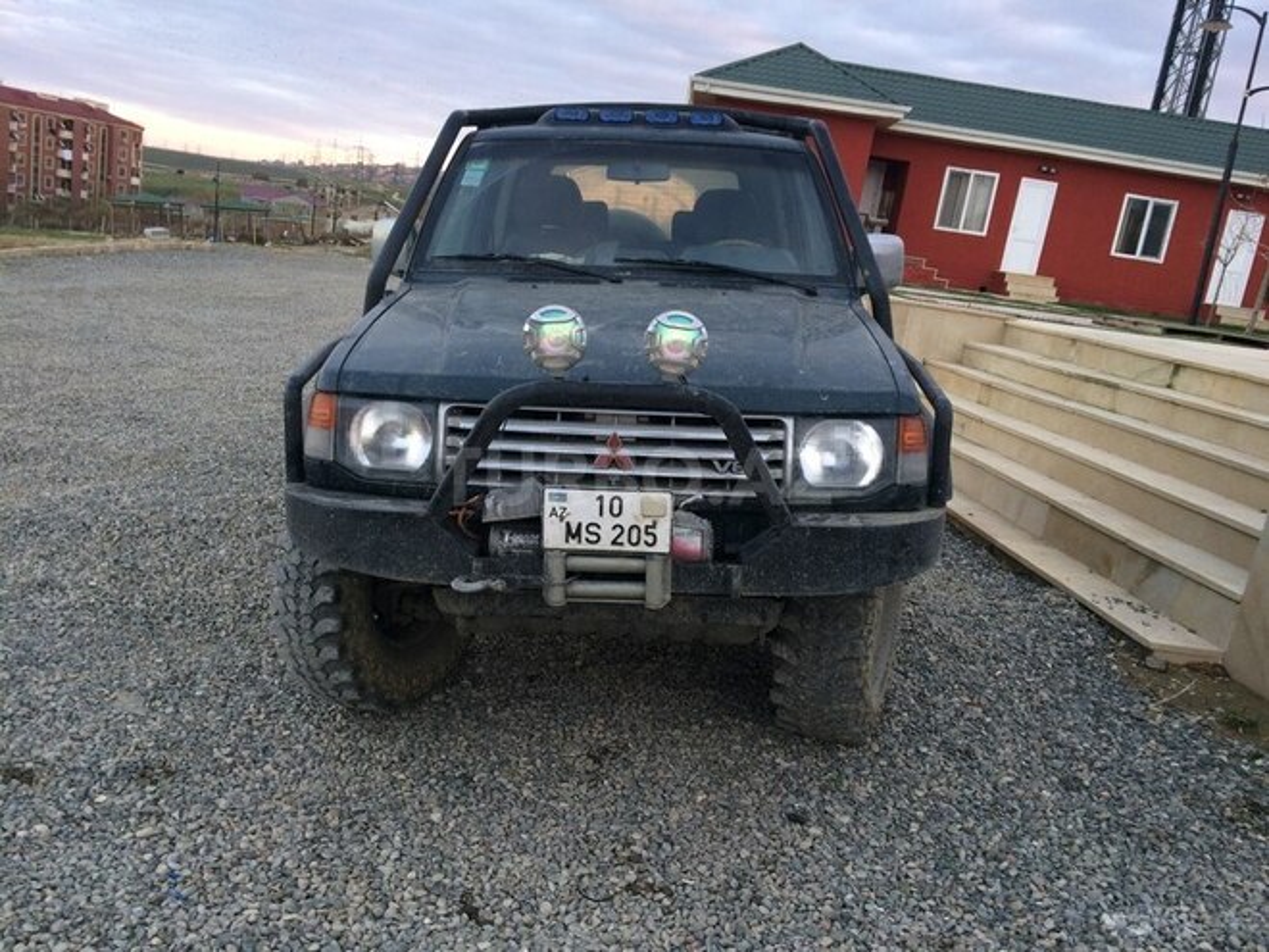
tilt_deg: -12.4
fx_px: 1063
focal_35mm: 29
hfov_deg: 61.7
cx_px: 634
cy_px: 476
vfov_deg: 48.2
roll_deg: -8.3
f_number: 2.2
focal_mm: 4.15
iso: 50
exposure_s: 1/50
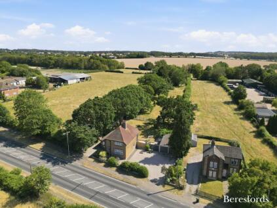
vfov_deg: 56.8
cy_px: 104
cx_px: 138
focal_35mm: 24
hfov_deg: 71.6
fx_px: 192
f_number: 1.7
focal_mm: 6.7
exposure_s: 1/2500
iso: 120
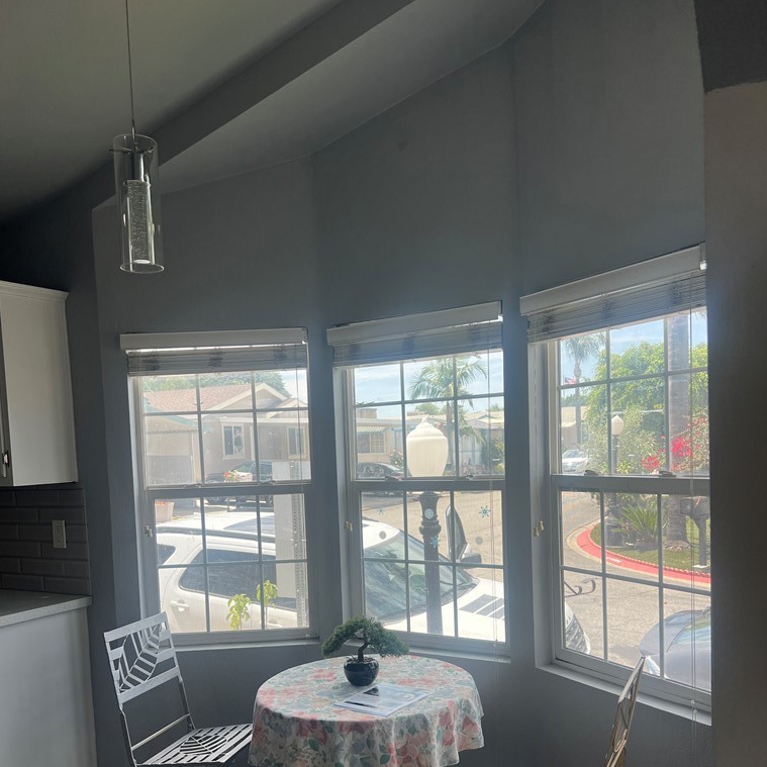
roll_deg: +1.6
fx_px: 777
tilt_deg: -4.1
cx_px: 381
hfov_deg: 52.5
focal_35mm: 31
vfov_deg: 51.8
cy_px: 495
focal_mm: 5.7
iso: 50
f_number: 1.5
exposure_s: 1/687
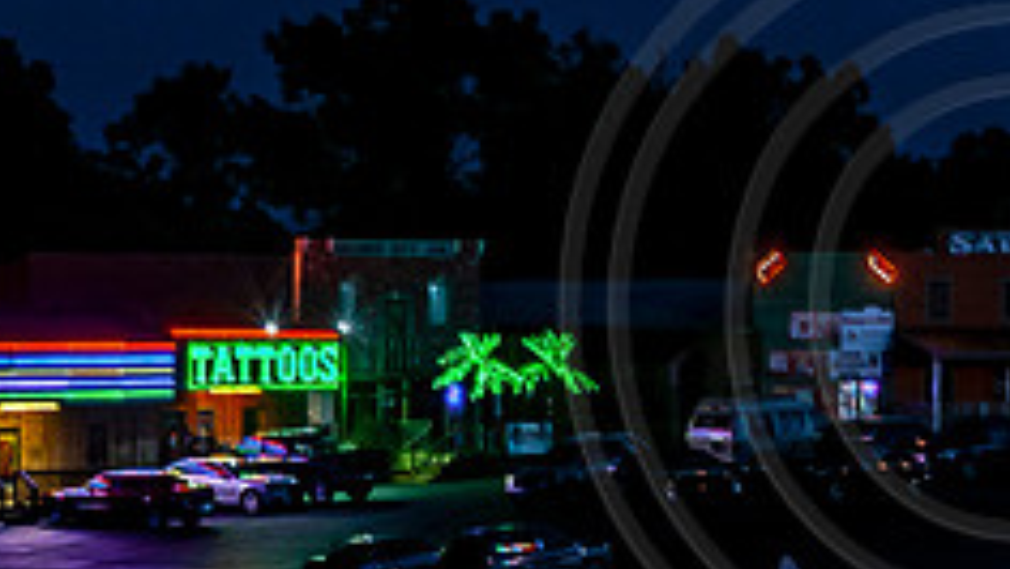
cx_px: 1001
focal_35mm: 212
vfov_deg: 5.7
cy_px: 302
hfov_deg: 10.1
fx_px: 5680
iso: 160
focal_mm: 55
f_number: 22
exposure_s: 3
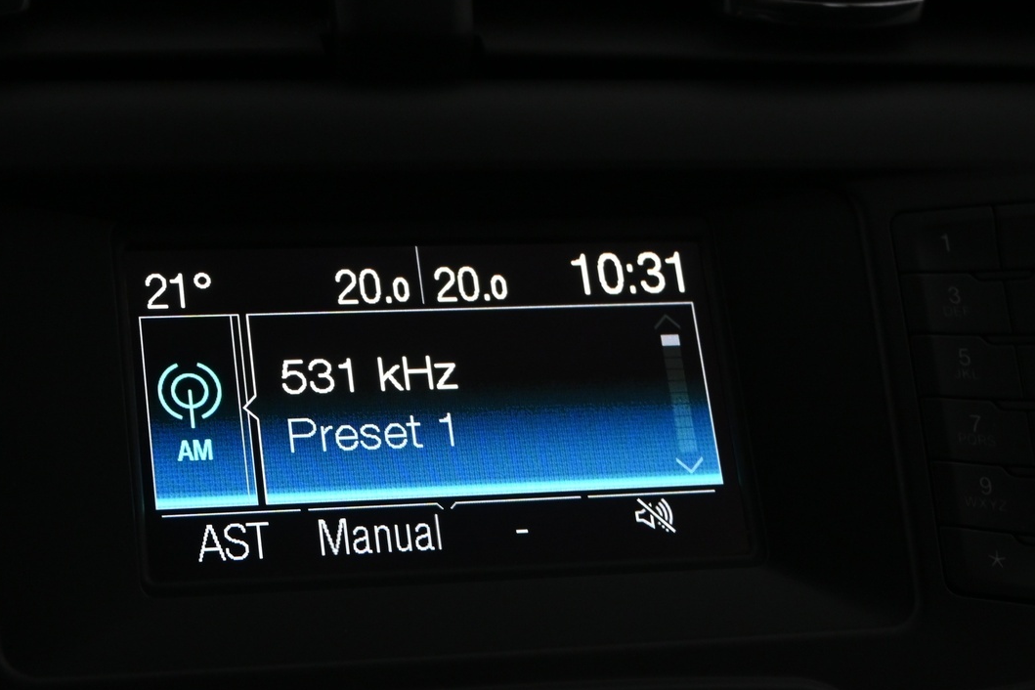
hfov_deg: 25.9
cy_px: 409
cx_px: 403
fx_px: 2242
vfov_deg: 17.5
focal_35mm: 78
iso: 800
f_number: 5
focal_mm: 34
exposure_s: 1/50
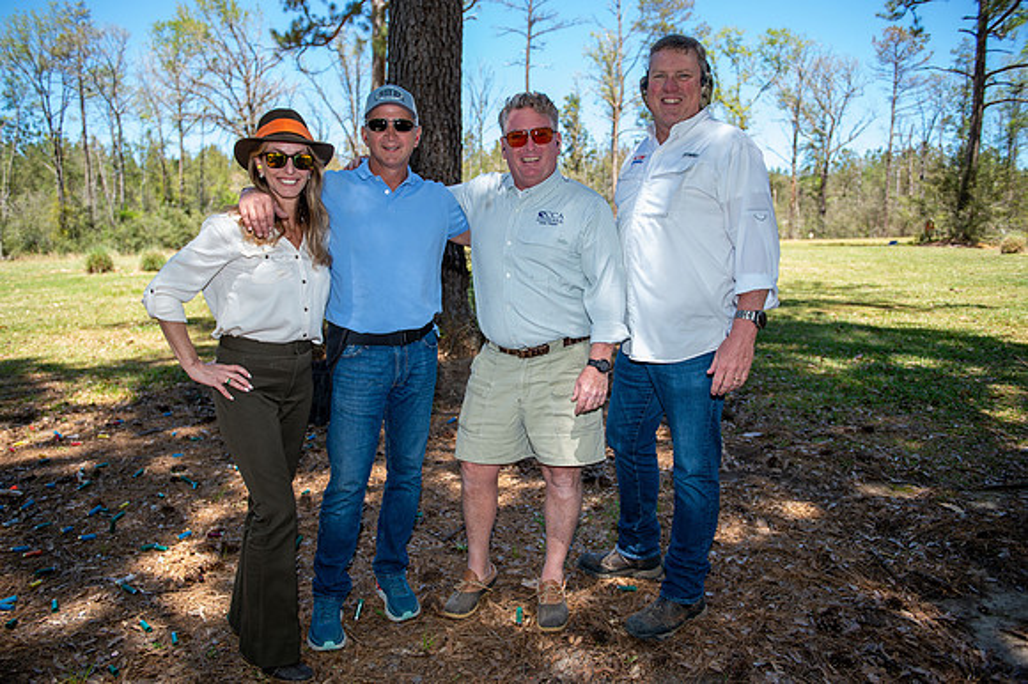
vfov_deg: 47.9
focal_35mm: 27
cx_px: 514
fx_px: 771
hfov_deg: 67.4
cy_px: 342
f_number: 3.5
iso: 50
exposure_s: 1/250
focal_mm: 27
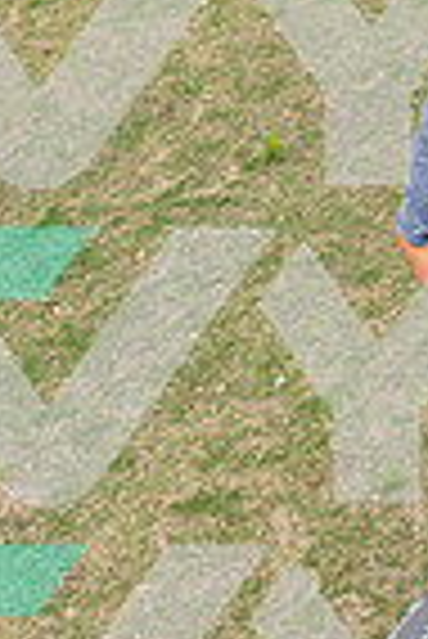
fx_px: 1352
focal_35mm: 76
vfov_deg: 26.6
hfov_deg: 17.3
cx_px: 487
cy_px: 369
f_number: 4.5
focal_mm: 24
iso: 160
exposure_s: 1/250
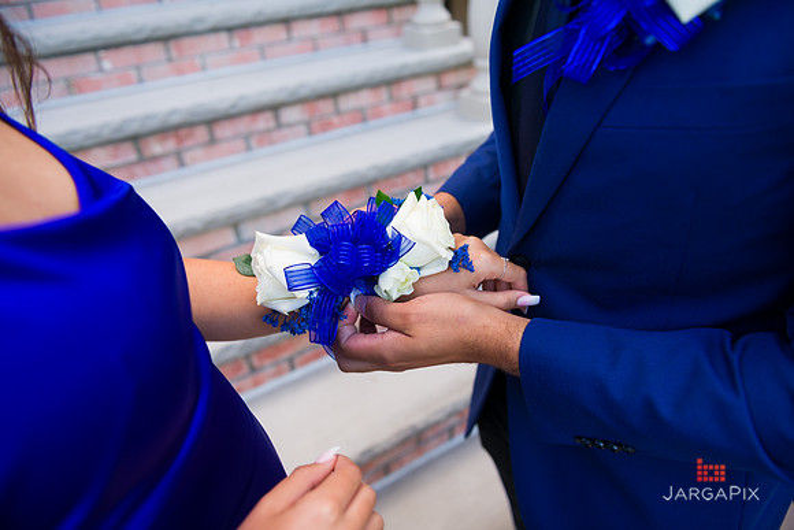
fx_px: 529
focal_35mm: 24
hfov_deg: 73.7
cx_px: 397
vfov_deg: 53.2
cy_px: 265
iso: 200
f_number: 3.2
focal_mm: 24
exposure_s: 1/200
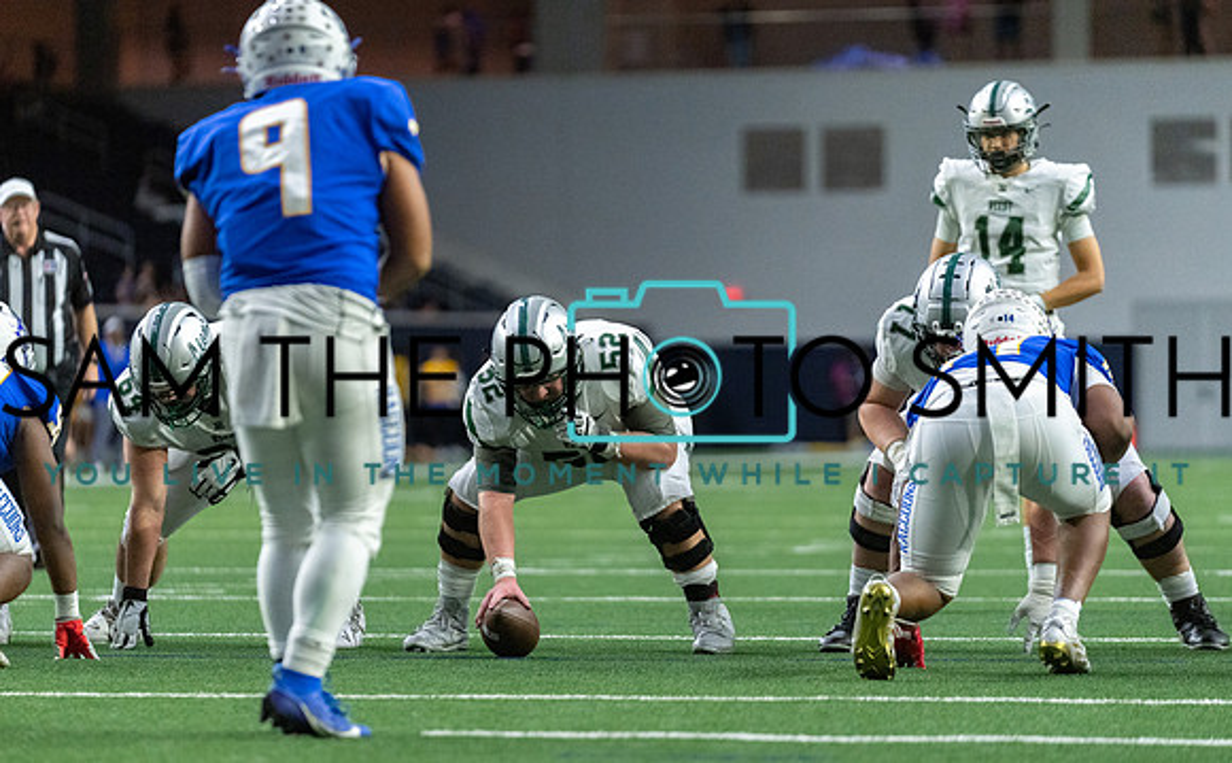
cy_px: 408
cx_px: 612
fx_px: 7182
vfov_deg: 6.1
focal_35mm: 214
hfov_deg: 9.8
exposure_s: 1/1250
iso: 5000
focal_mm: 200
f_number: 2.8
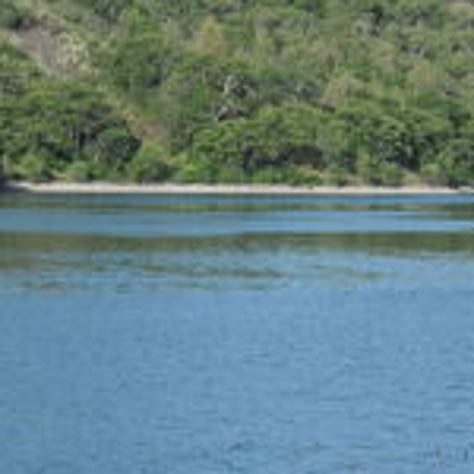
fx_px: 3222
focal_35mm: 208
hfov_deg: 8.3
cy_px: -6
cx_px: -60
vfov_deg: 8.4
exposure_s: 1/250
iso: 200
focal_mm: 46
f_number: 10
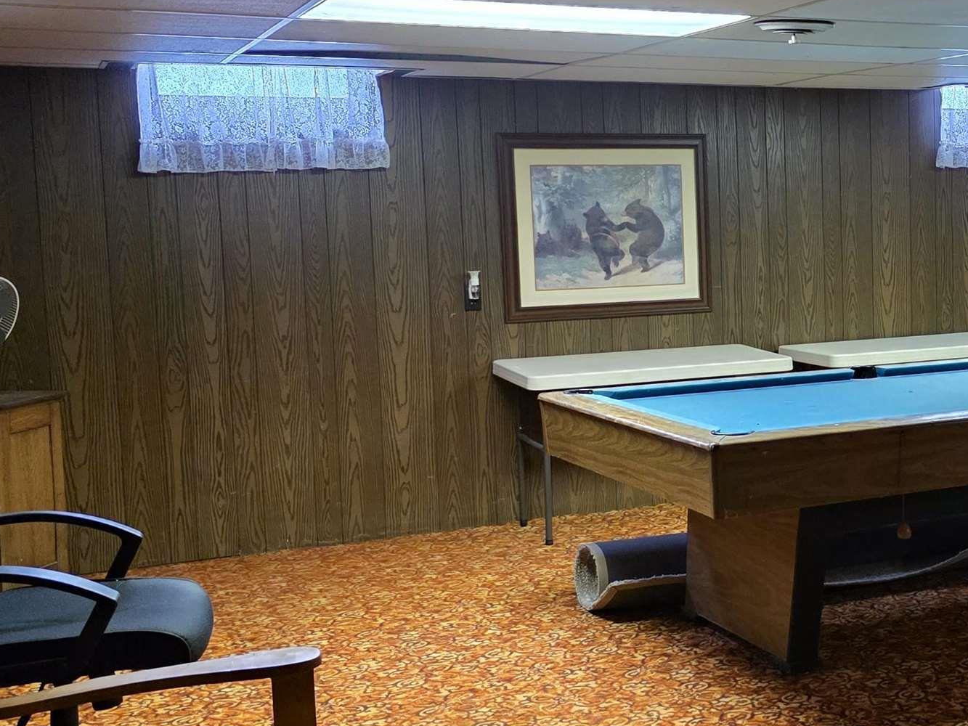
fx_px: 1482
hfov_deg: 34.1
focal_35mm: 53
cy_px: 342
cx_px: 883
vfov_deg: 27.5
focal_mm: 6.3
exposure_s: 1/120
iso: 1250
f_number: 1.7
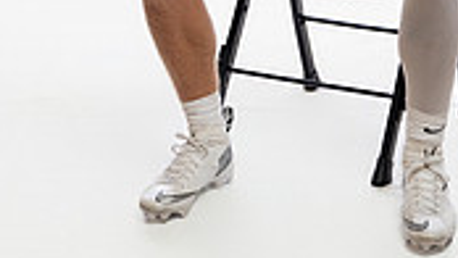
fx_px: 1579
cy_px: -321
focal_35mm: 130
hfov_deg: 16.5
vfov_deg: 8.6
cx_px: 308
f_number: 5.6
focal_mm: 48
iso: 640
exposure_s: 1/250
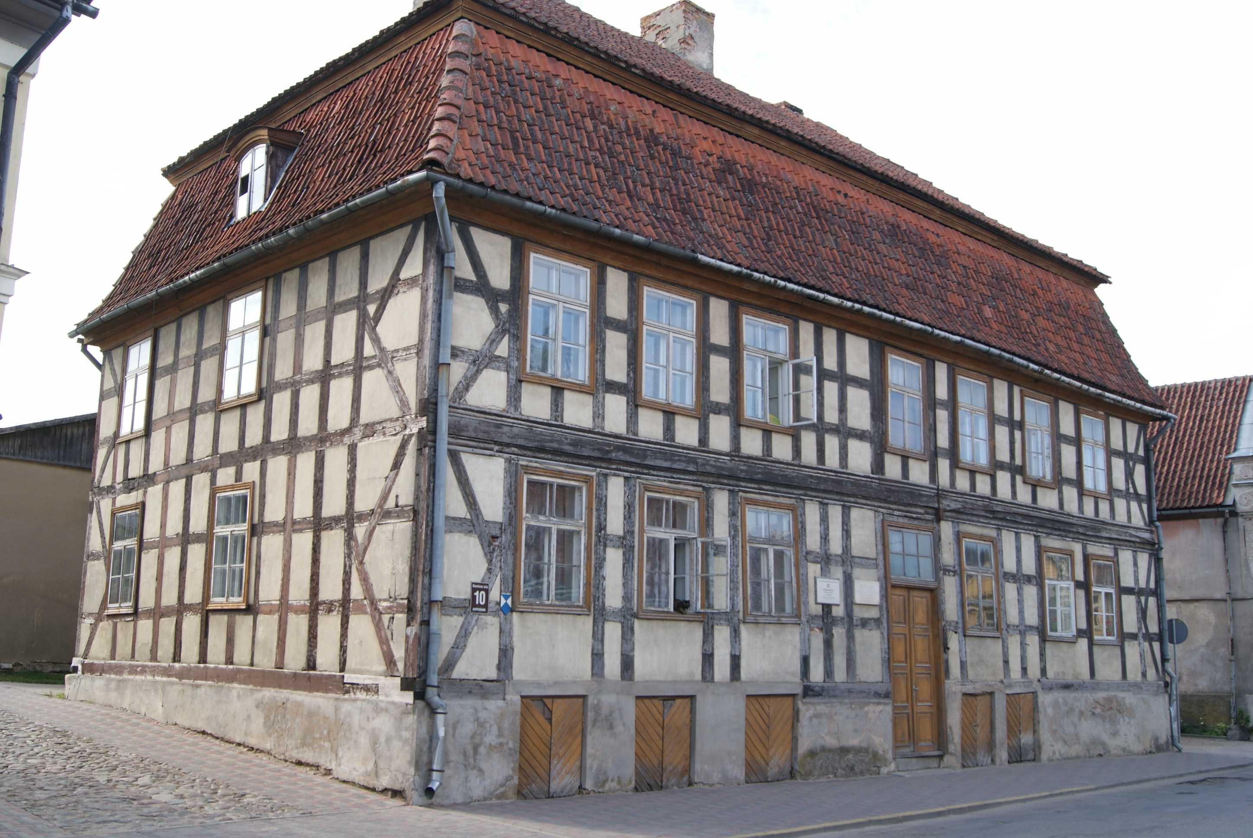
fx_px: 1254
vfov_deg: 36.9
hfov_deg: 53.1
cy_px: 419
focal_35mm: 36
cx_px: 626
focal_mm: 24
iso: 100
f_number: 8
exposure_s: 1/60
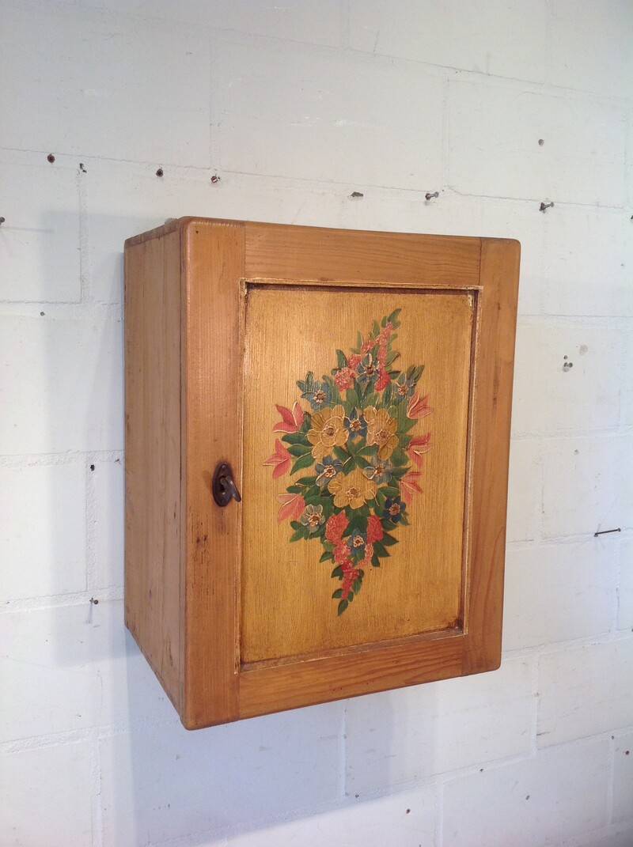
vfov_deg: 52.7
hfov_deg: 40.6
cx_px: 316
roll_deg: +0.6
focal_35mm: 35
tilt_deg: -6.6
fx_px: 856
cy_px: 424
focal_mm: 4.28
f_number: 2.4
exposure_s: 1/120
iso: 80
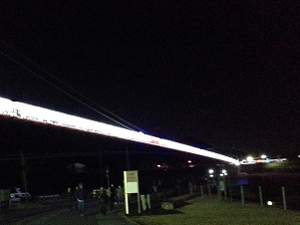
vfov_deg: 33.5
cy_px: 134
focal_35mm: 43
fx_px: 373
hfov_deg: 43.4
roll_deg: +0.9
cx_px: 110
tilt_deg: +7.2
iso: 2500
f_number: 2.4
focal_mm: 4.12
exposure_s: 1/15
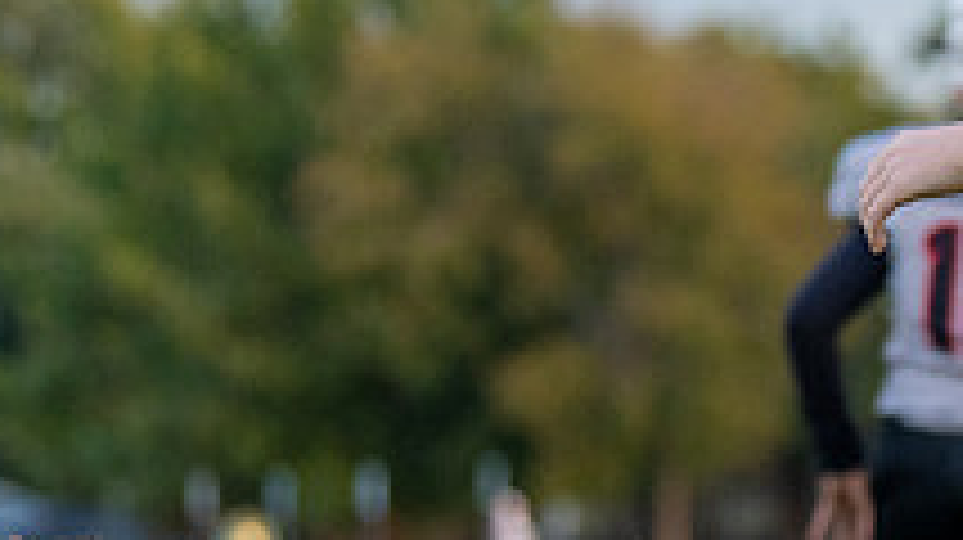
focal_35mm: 434
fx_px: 11074
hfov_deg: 5.0
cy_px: 394
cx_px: 1140
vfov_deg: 2.8
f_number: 2.8
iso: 1000
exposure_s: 1/1600
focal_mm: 93
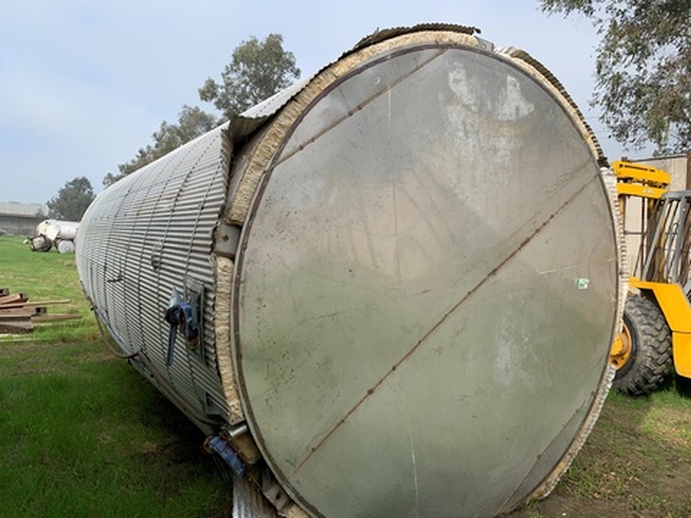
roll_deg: -3.2
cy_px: 259
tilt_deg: +0.1
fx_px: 519
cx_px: 346
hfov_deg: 67.3
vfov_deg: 53.1
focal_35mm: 26
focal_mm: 4.25
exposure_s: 1/1368
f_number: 1.8
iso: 25
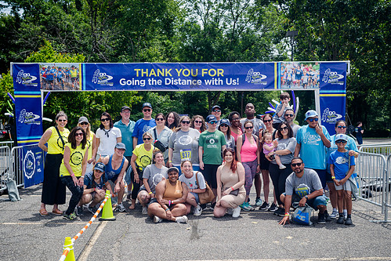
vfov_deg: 31.2
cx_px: 194
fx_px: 467
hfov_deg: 45.4
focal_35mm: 43
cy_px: 150
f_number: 5.6
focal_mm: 35
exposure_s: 1/640
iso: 200
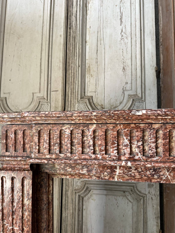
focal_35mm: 27
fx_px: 182
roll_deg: -0.4
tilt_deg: +3.6
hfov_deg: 51.3
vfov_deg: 65.2
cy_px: 127
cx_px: 82
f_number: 1.78
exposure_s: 1/121
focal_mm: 6.86
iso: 80
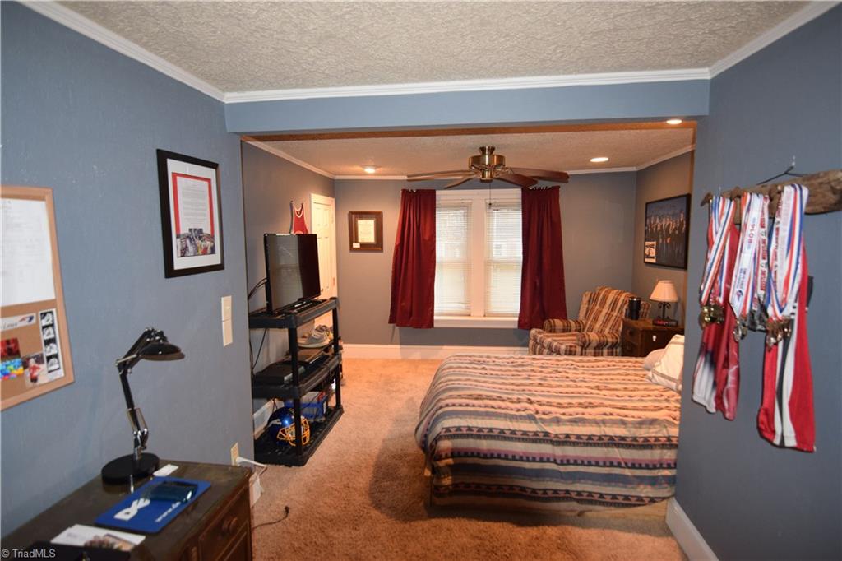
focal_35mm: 20
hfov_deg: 85.4
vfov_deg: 63.2
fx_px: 456
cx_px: 421
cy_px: 280
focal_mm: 13
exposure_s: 1/60
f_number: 2.8
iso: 1250
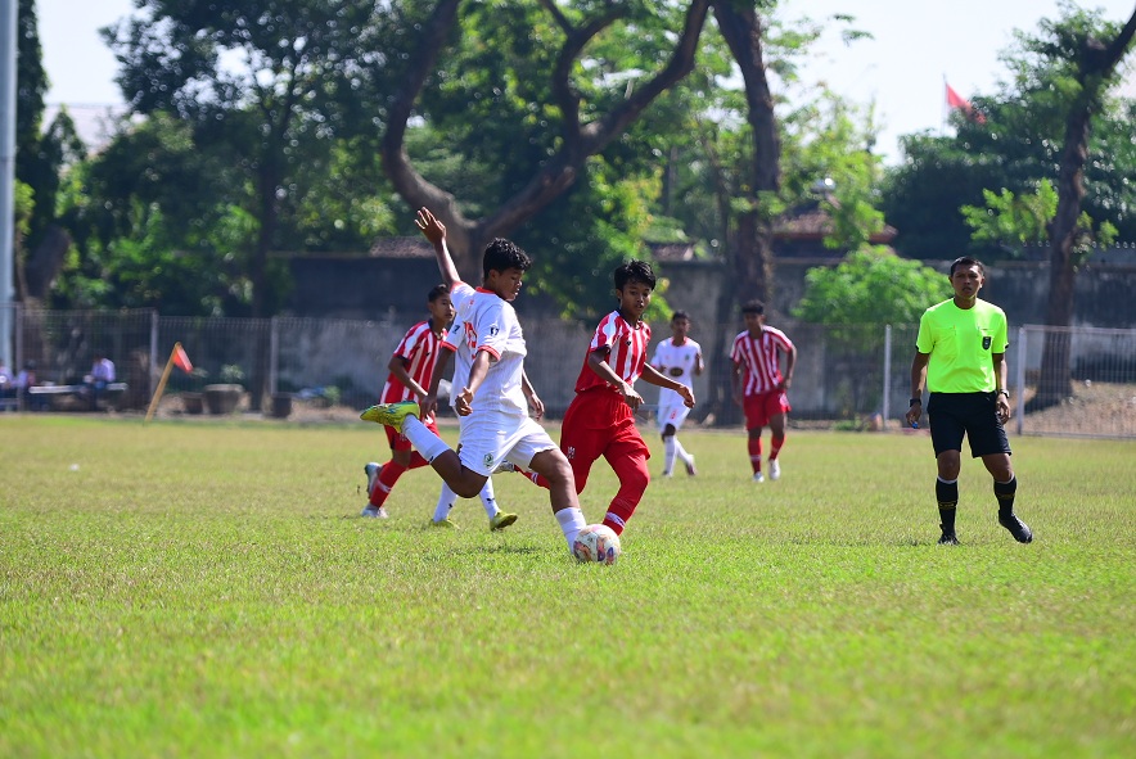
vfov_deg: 6.1
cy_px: 380
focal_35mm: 225
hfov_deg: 9.1
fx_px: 7106
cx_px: 568
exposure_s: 1/1600
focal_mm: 150
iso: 160
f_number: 3.2
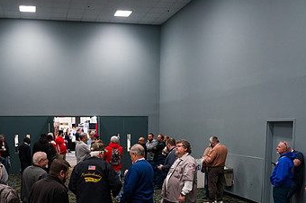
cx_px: 97
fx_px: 348
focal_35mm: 41
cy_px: 163
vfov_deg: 31.7
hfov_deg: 46.6
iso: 3200
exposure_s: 1/200
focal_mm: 24
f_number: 3.2
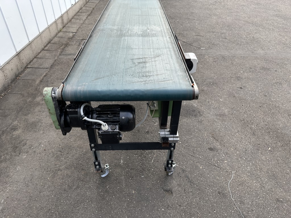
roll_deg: -1.7
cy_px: 109
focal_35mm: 24
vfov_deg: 56.8
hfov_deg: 71.6
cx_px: 146
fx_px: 202
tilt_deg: -37.0
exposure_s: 1/414
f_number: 1.78
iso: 80
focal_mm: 6.86
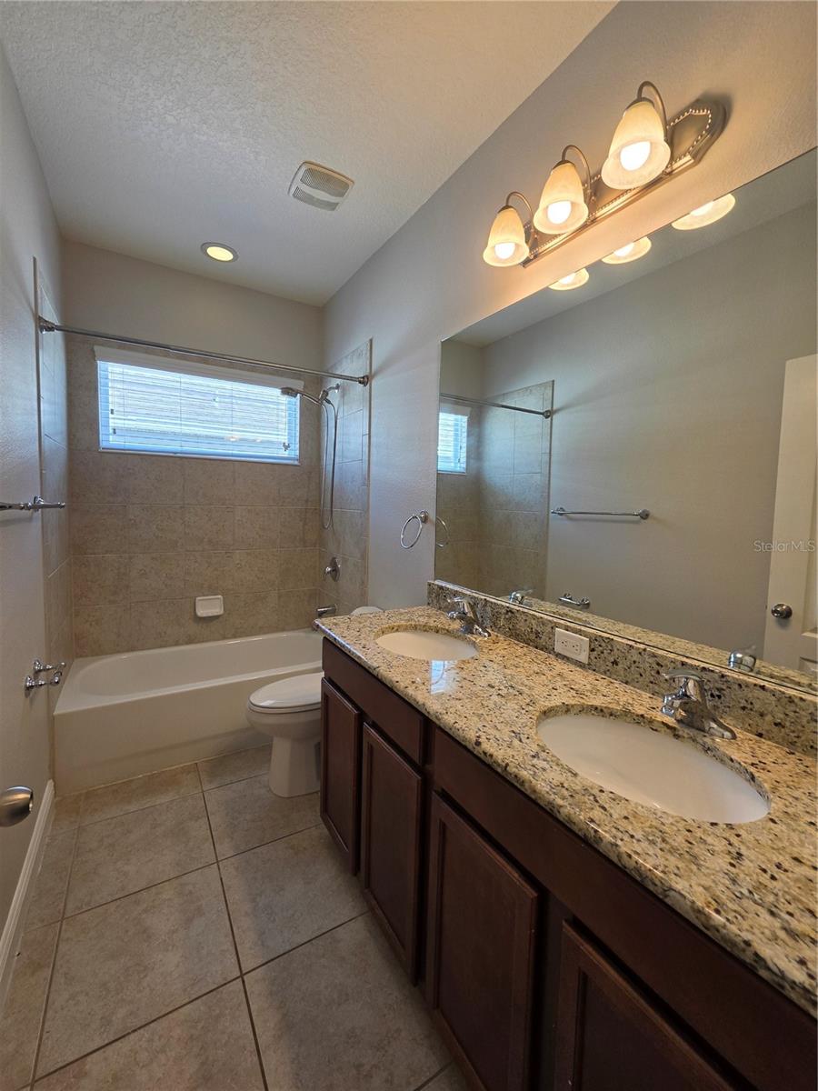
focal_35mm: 13
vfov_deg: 106.2
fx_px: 410
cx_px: 409
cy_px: 546
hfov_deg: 89.9
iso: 64
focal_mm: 2.2
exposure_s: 1/120
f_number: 1.9
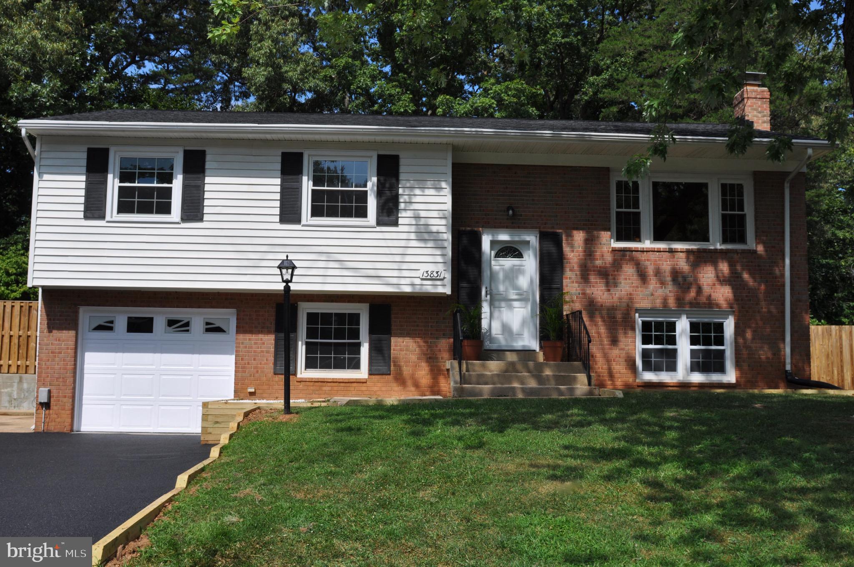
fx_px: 853
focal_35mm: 36
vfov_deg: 36.8
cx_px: 427
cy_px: 284
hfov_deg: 53.2
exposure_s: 1/400
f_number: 10
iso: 200
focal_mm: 24
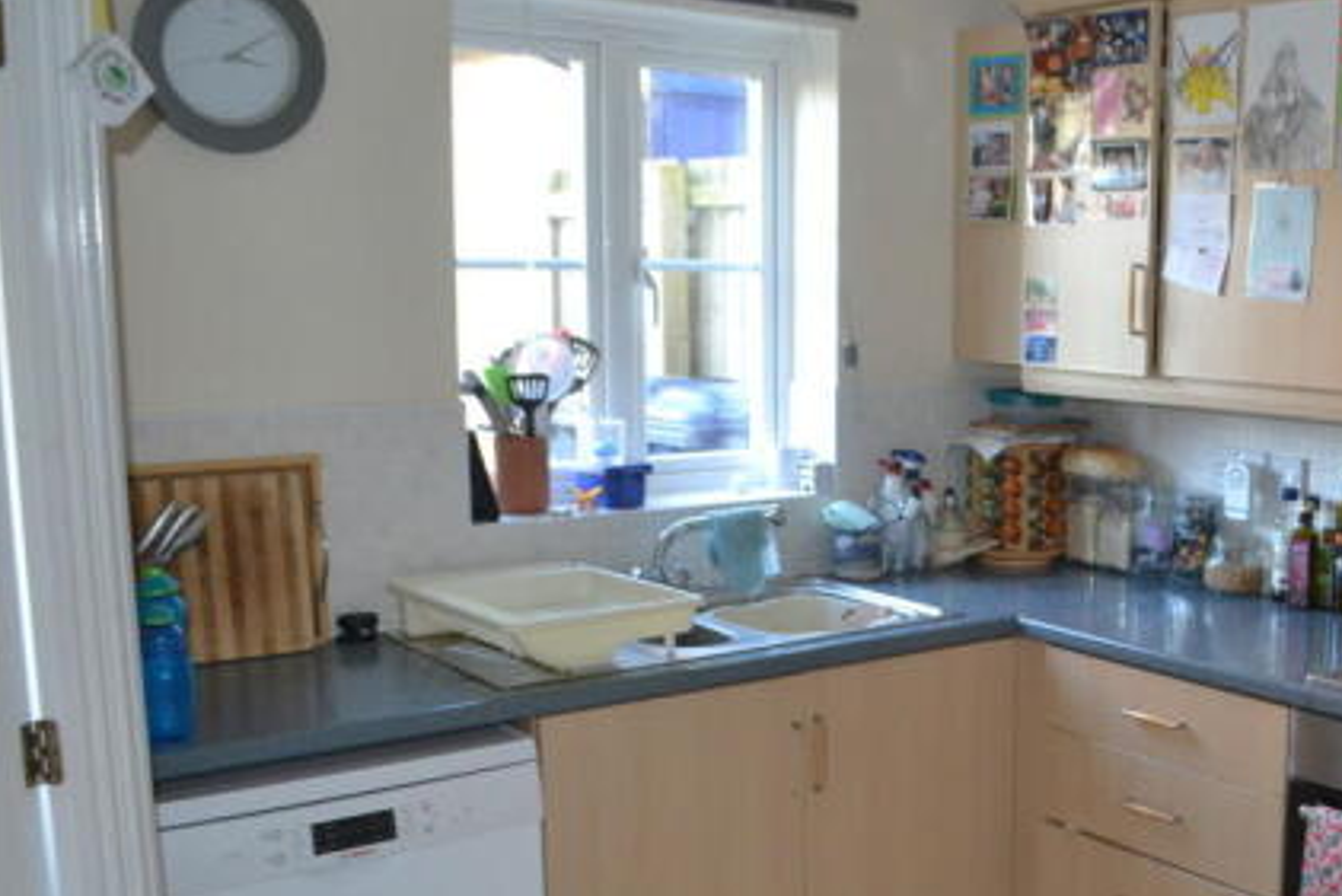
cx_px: 1018
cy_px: 534
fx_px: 1566
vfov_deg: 31.8
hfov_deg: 44.7
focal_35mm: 42
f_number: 3.5
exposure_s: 1/60
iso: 1250
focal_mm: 18
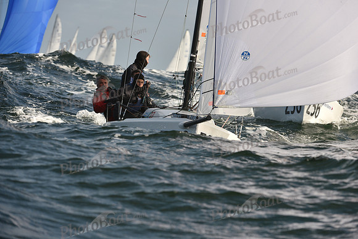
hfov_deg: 8.6
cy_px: 120
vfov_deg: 5.7
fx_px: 2387
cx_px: 179
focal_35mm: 240
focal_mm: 240
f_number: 7.1
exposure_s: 1/1600
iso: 320
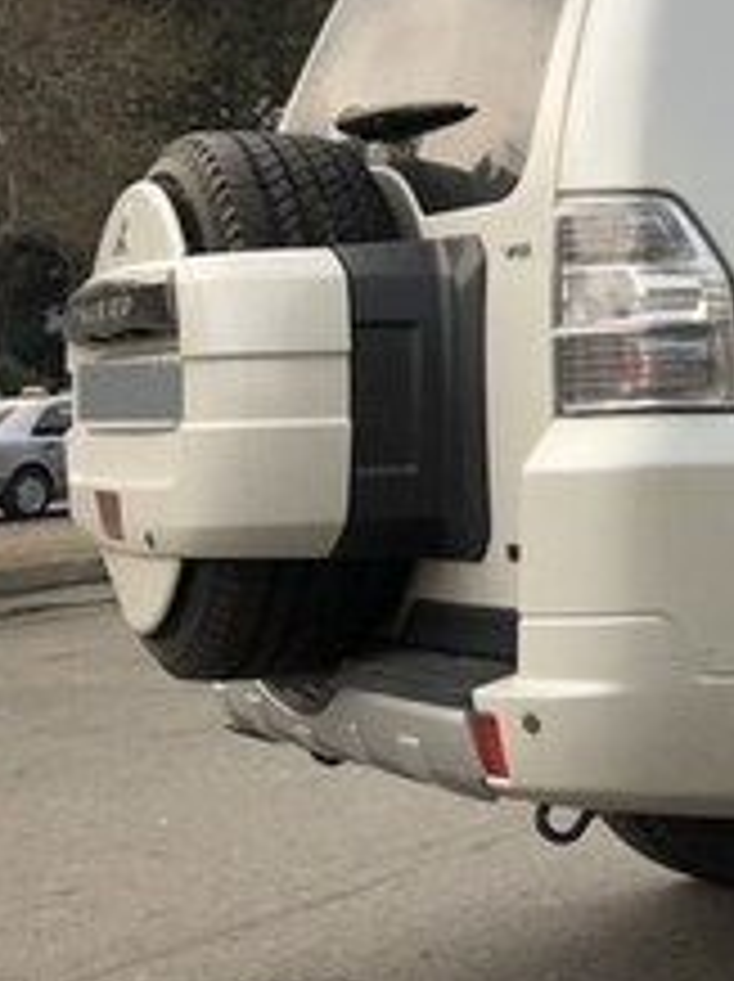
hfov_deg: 15.0
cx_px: 1220
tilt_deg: +4.0
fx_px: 2493
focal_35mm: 88
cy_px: 209
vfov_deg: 22.0
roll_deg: +0.7
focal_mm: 3.99
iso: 20
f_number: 1.8
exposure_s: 1/1200
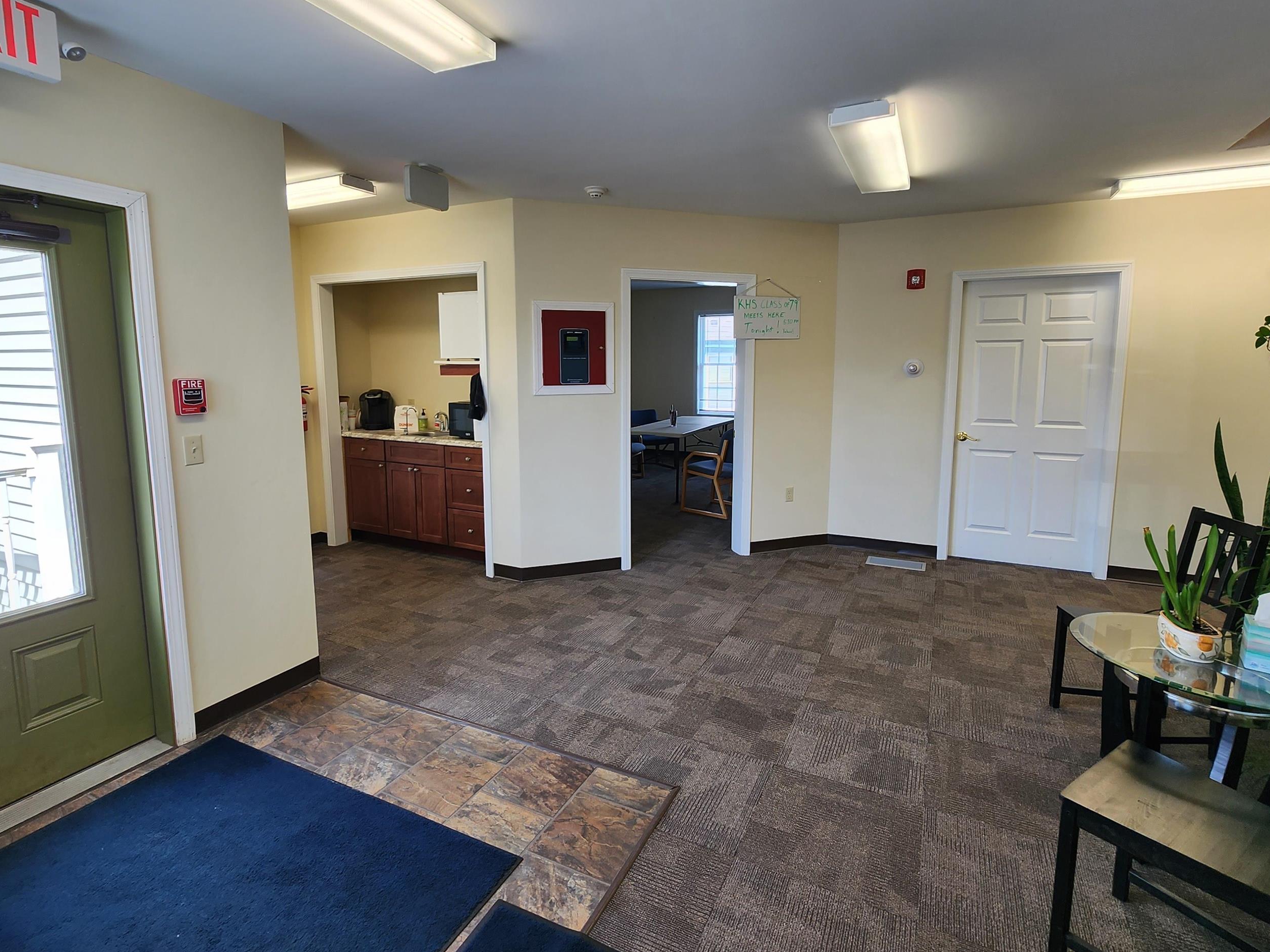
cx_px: 633
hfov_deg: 94.5
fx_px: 587
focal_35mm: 16
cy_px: 431
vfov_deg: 77.9
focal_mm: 2.2
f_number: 2.2
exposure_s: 1/60
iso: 50
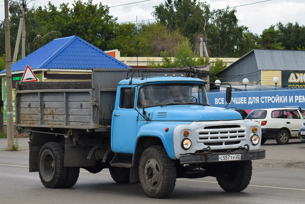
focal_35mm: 102
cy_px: 96
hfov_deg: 20.0
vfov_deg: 13.4
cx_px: 153
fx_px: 864
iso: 400
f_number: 6.3
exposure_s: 1/1000
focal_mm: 50
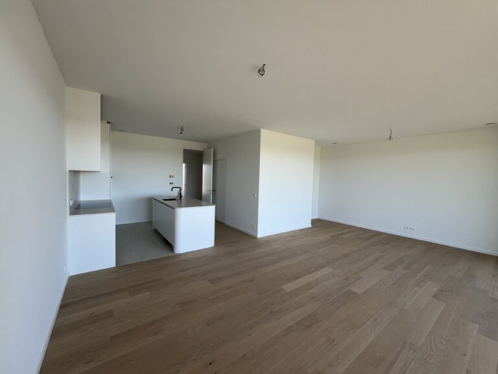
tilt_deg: -3.9
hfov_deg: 106.2
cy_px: 187
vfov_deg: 89.9
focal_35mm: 13
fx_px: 187
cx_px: 249
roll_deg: -1.7
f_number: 1.8
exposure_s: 1/99
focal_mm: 1.57
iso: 32
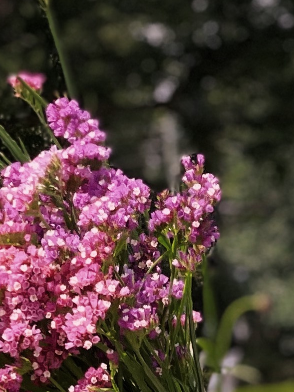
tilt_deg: -5.8
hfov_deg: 5.5
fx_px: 3023
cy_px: 707
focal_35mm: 267
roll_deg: +4.8
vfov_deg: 7.2
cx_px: 336
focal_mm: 6
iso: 32
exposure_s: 1/1370
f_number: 2
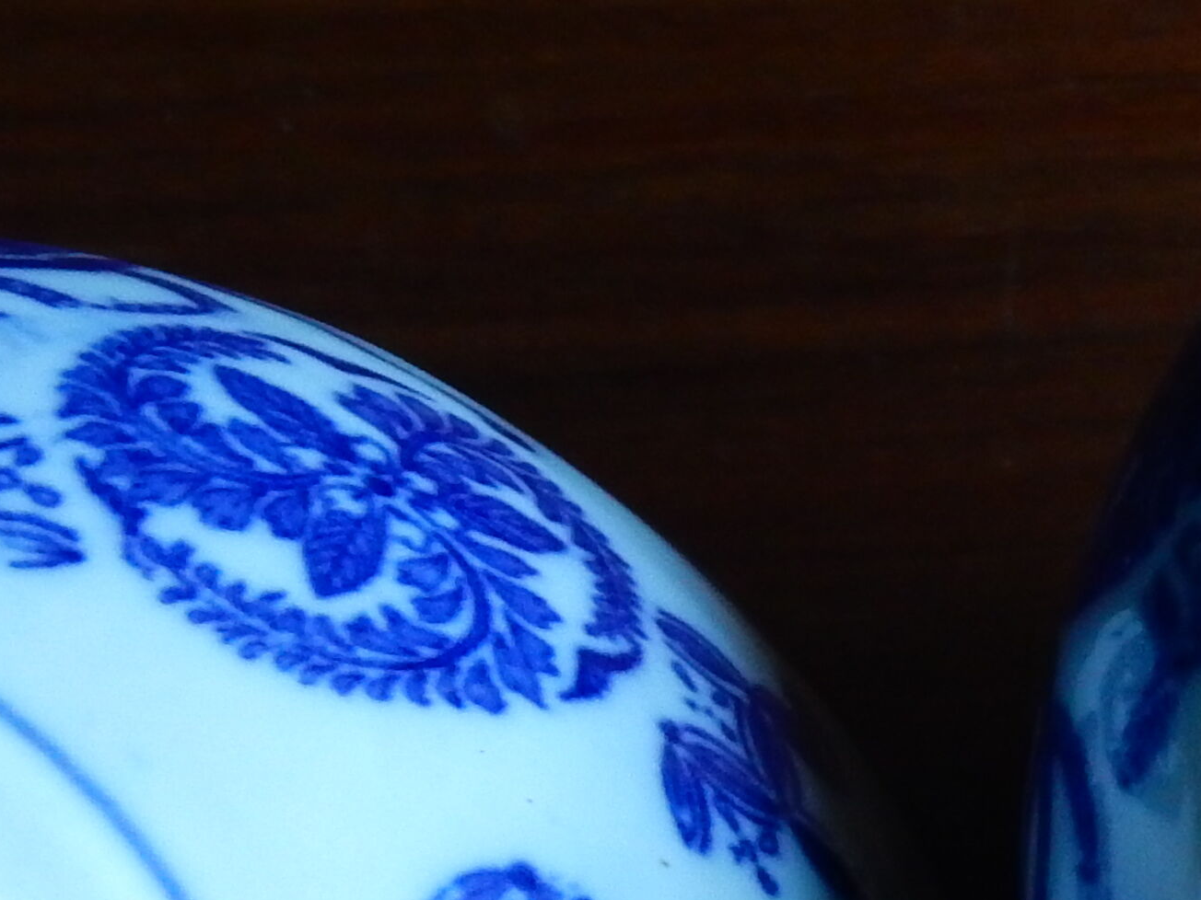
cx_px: 1763
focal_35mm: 106
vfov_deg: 13.6
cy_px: 1053
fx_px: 3678
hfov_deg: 16.9
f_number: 4
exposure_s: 1/30
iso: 360
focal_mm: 5.4
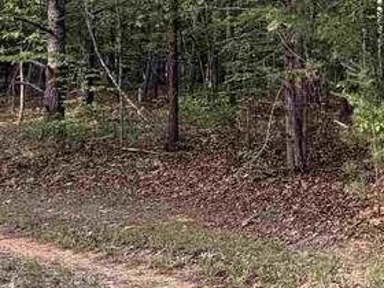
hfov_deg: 25.8
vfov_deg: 21.5
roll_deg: +1.1
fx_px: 710
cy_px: -45
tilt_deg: +8.0
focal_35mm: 64
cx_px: 505
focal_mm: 2.22
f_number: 2.2
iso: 50
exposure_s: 1/122
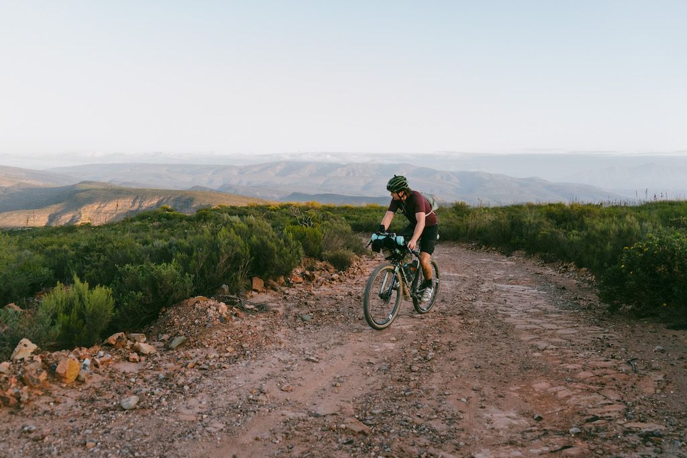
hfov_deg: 65.5
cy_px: 229
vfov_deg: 46.4
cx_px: 344
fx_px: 534
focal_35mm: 28
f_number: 3.5
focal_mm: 28
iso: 3200
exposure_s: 1/2000
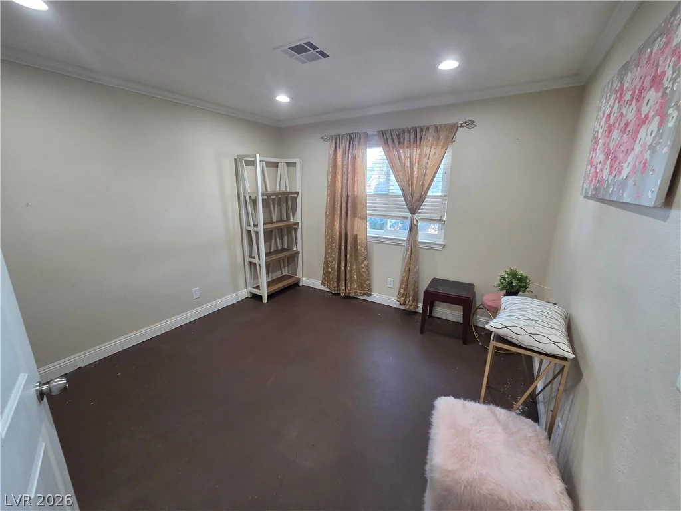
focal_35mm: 13
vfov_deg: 89.9
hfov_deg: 106.2
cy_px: 256
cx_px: 340
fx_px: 256
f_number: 2.2
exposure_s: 1/60
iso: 320
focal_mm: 2.2
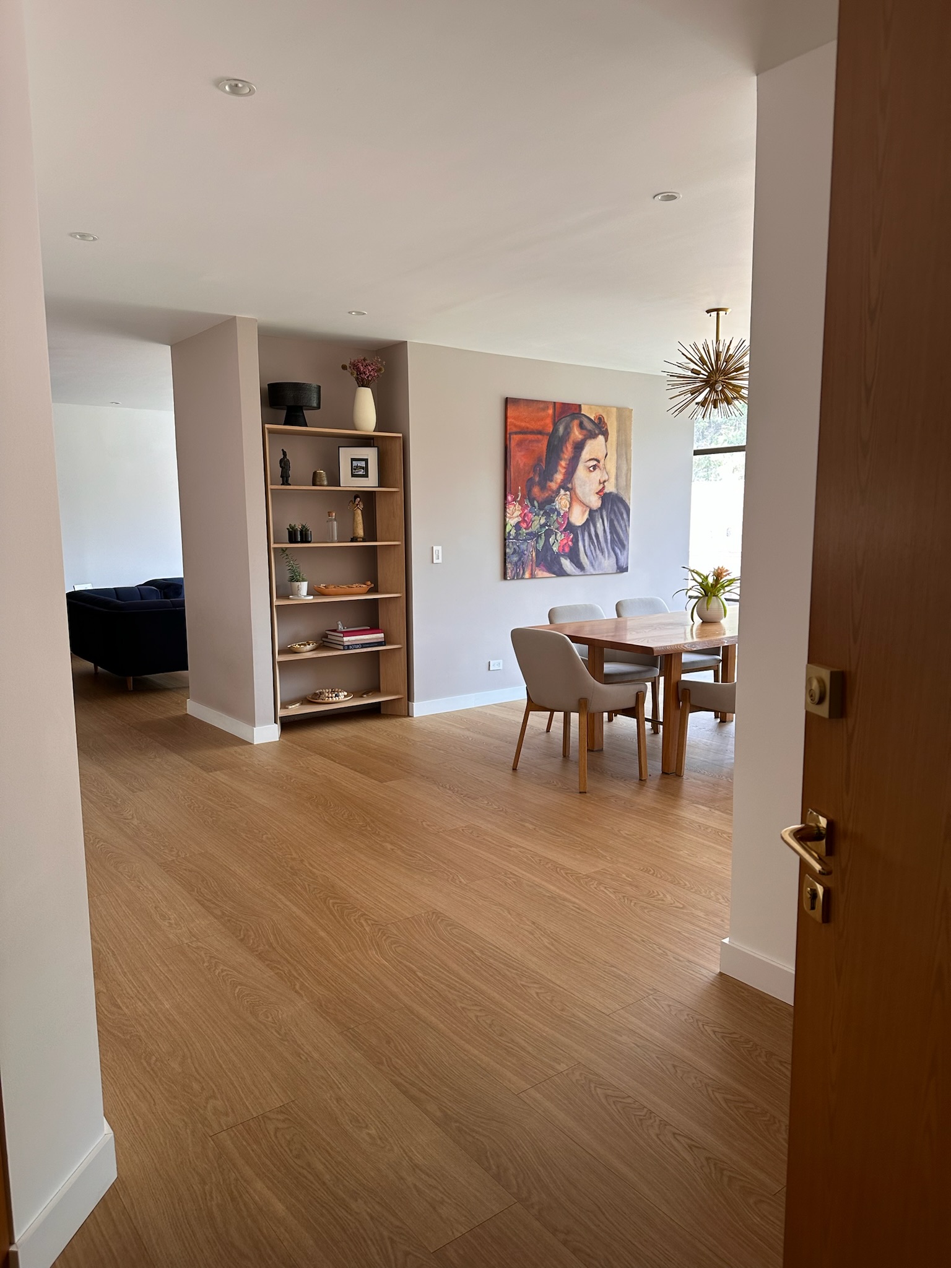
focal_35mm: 24
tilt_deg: -7.3
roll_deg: -0.1
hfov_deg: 56.8
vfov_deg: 71.6
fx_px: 879
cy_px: 634
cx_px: 476
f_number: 1.78
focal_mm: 6.86
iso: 100
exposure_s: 1/121
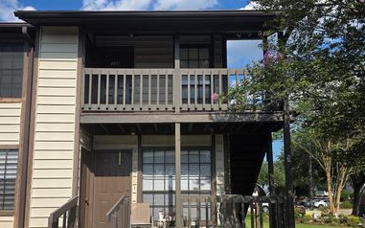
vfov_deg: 39.1
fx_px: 318
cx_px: 168
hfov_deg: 59.6
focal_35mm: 32
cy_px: 144
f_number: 1.7
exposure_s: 1/4650
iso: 80
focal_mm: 6.3
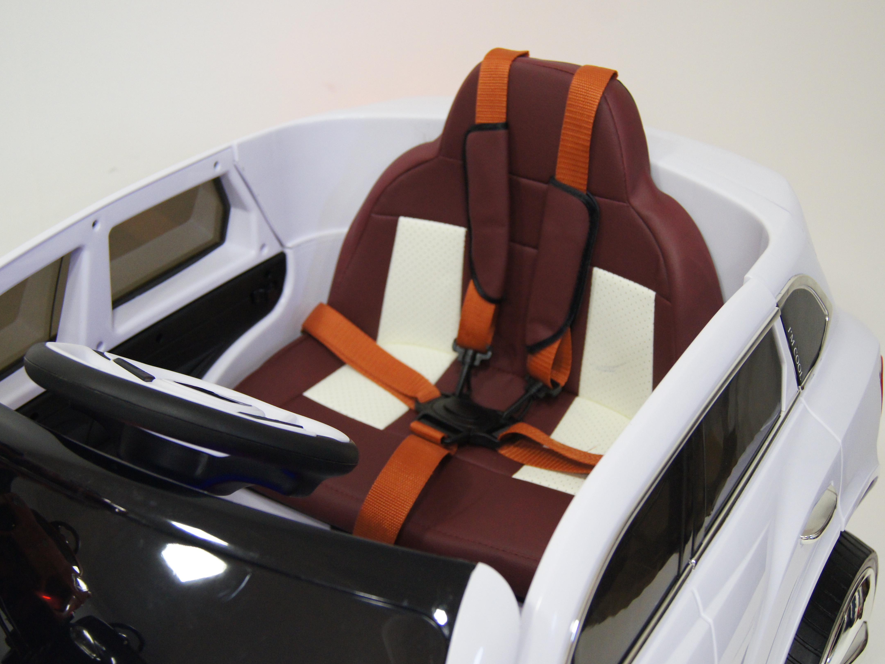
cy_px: 331
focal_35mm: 46
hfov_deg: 41.2
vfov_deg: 31.5
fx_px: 1176
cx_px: 432
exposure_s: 1/40
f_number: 4.5
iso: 1600
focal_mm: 28
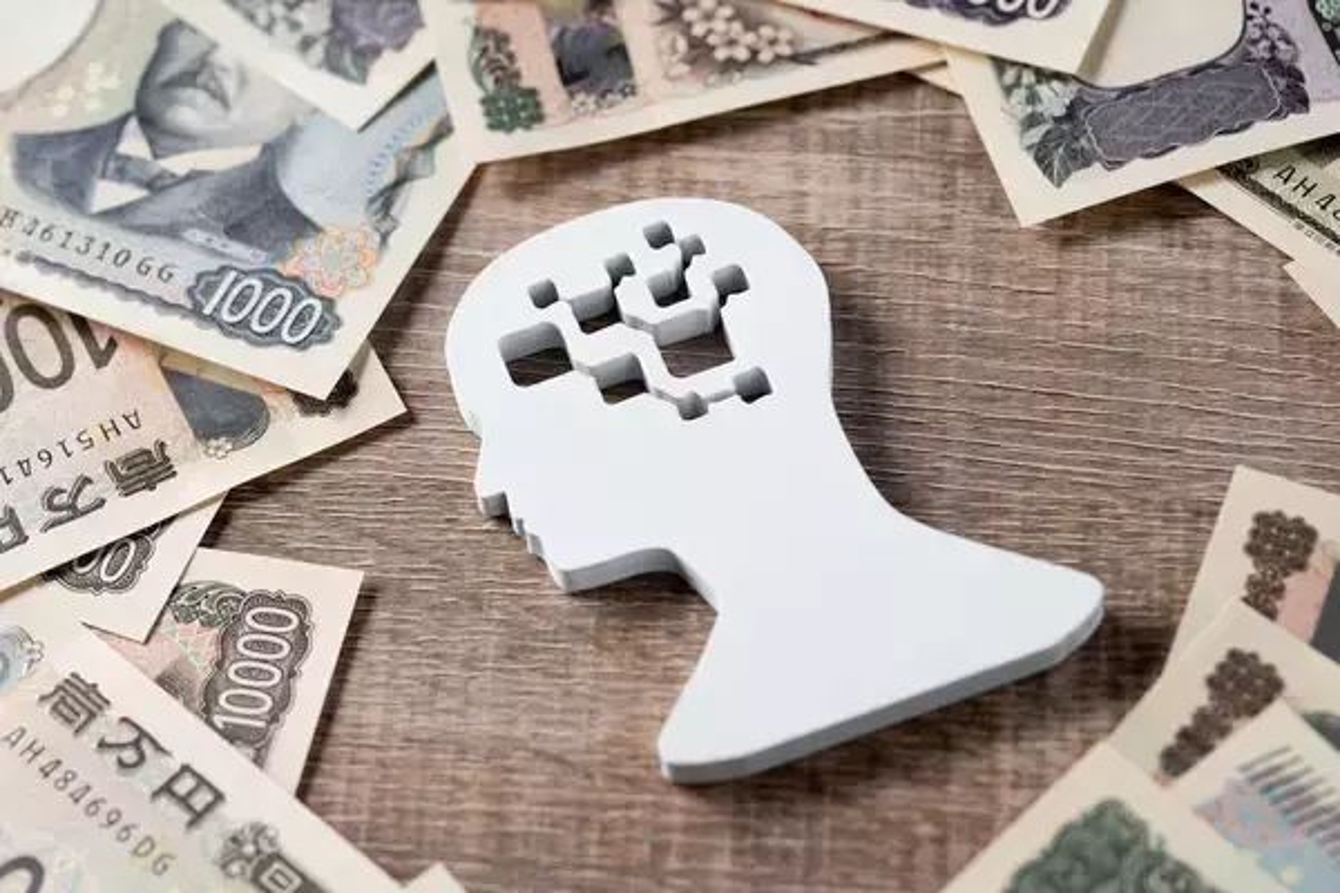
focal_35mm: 100
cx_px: 670
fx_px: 3722
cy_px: 446
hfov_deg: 20.4
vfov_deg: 13.7
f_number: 7.1
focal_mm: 100
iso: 125
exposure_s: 1/20
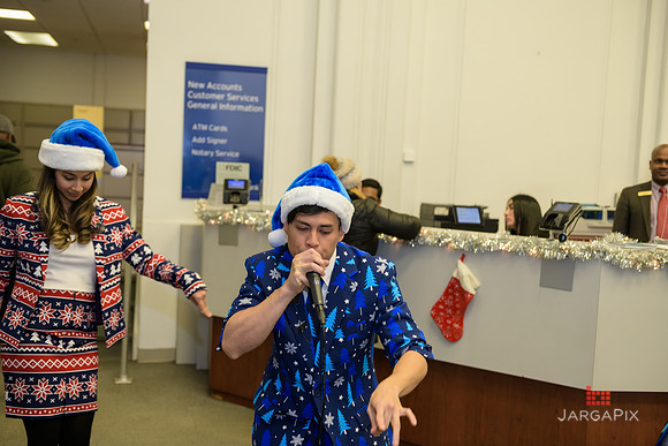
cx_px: 334
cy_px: 223
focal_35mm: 44
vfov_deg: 30.5
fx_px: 817
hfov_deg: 44.5
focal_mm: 44
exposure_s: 1/125
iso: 1000
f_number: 3.2
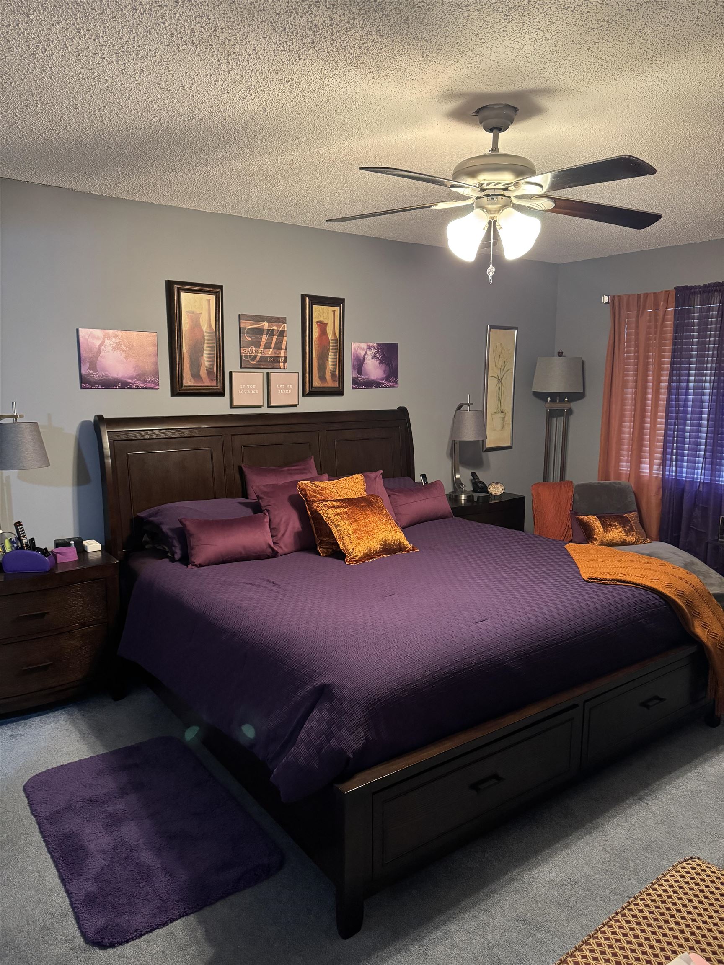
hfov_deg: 56.8
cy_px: 482
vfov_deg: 71.6
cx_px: 362
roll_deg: +0.1
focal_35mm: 24
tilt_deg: -9.0
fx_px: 669
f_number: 1.78
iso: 640
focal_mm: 6.76
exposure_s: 1/40
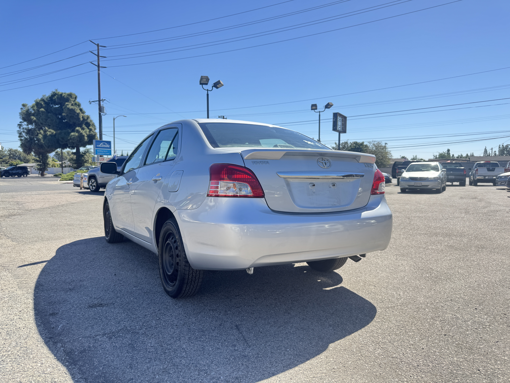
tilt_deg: -4.1
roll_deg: -0.9
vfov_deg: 56.8
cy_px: 192
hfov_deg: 71.6
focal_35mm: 24
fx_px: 354
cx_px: 255
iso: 80
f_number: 1.78
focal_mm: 6.76
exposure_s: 1/1366
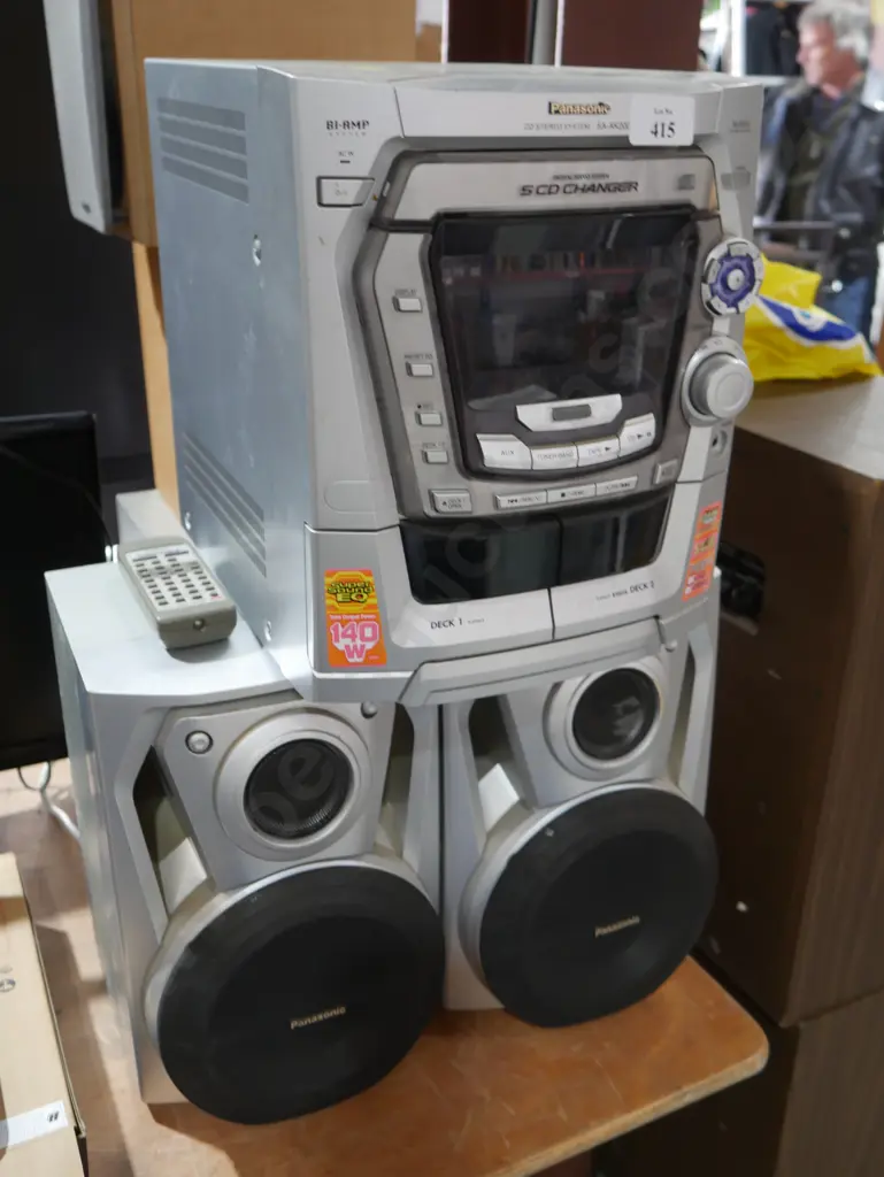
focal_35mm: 34
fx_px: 1157
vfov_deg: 53.9
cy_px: 588
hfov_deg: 41.8
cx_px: 442
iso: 640
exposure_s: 1/60
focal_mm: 17
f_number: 4
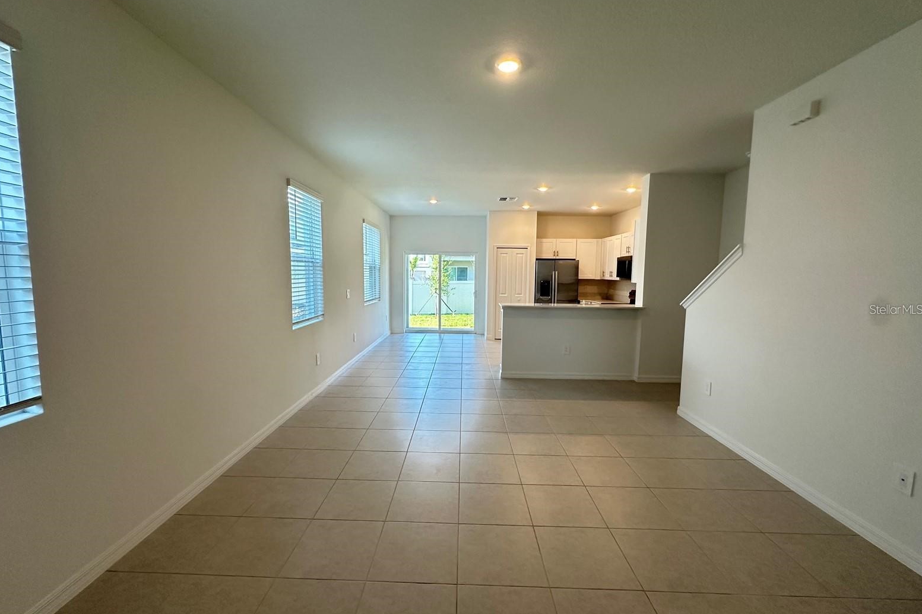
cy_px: 309
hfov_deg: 100.4
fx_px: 384
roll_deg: -1.1
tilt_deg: -4.8
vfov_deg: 77.3
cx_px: 451
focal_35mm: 15
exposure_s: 1/120
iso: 250
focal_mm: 2.22
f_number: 2.2
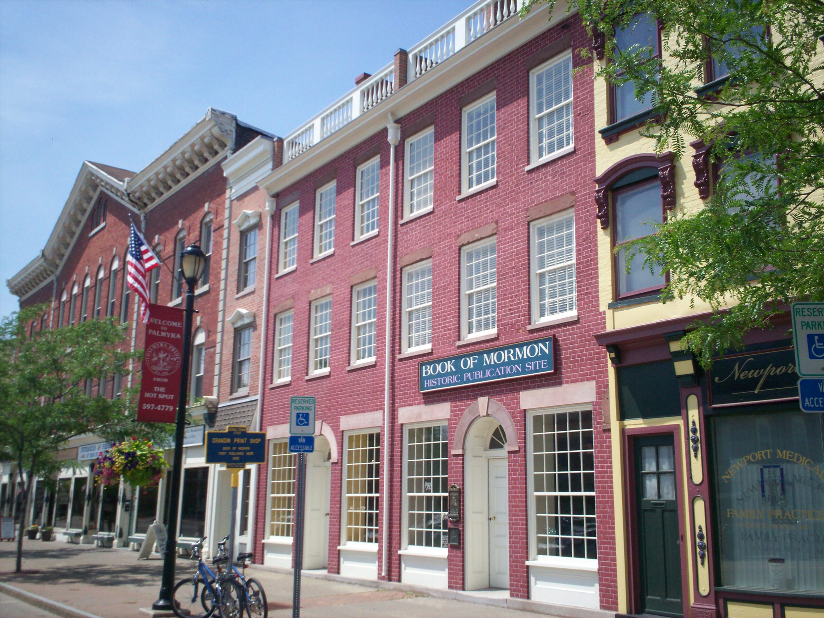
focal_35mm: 36
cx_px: 412
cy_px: 309
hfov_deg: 51.4
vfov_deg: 39.7
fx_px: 857
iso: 100
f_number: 4.5
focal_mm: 6
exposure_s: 1/602
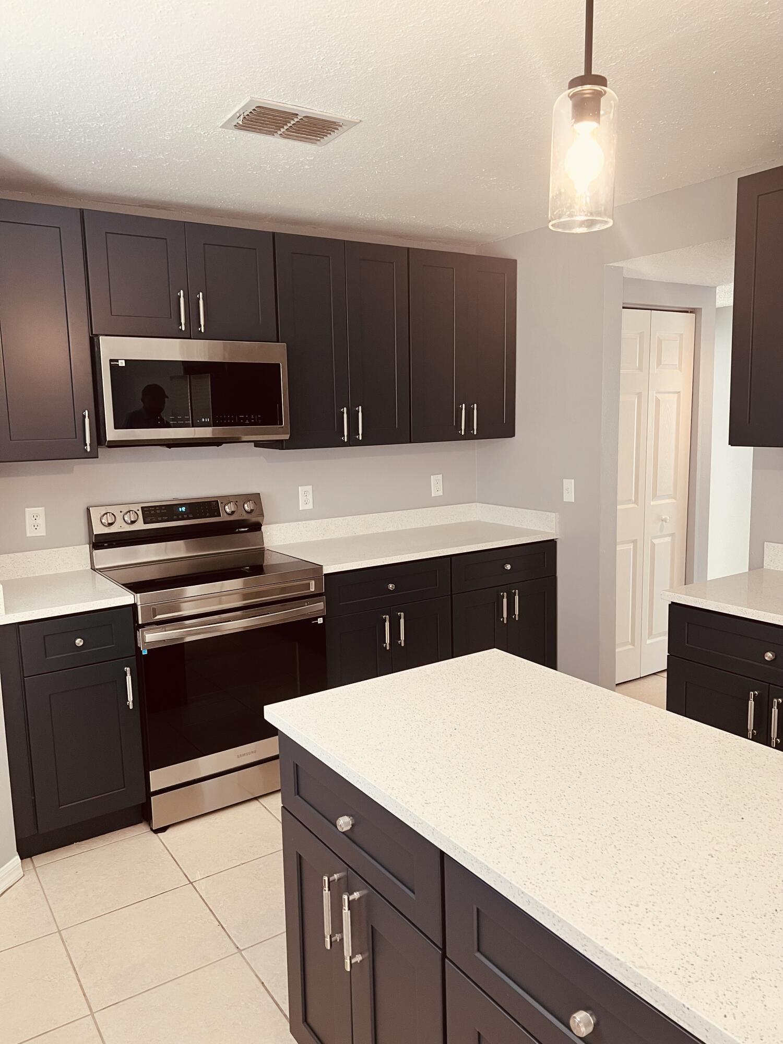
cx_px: 392
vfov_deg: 67.3
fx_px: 784
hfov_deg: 53.1
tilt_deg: -7.7
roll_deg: +0.4
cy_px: 522
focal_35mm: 26
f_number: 1.5
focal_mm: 5.7
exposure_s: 1/60
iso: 100
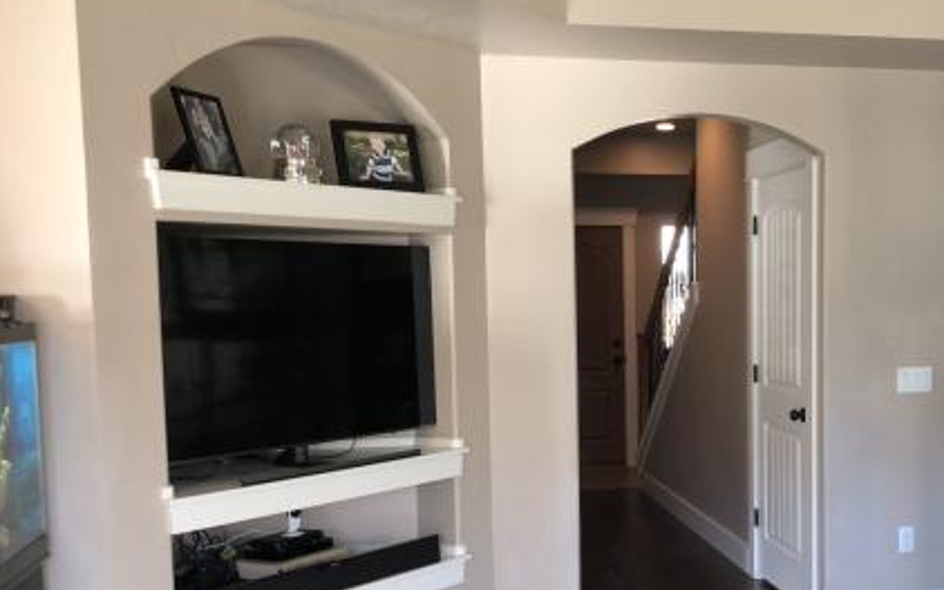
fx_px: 1158
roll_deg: -0.7
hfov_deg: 43.4
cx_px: 671
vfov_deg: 28.4
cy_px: 407
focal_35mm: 45
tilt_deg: -3.4
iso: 40
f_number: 1.8
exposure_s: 1/24
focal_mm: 4
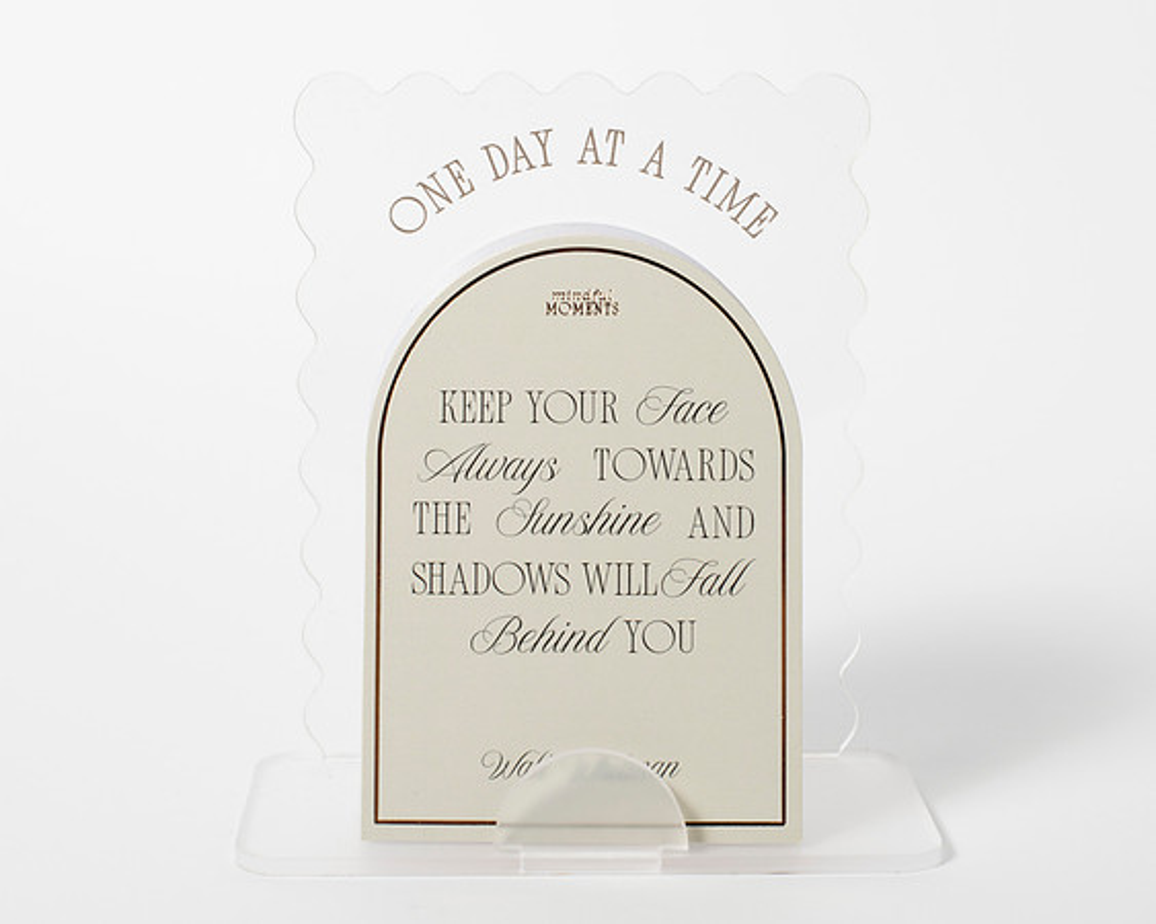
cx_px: 592
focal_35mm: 68
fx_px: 2341
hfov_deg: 27.7
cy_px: 426
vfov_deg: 22.3
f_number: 7.1
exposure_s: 1/200
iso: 200
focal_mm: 50
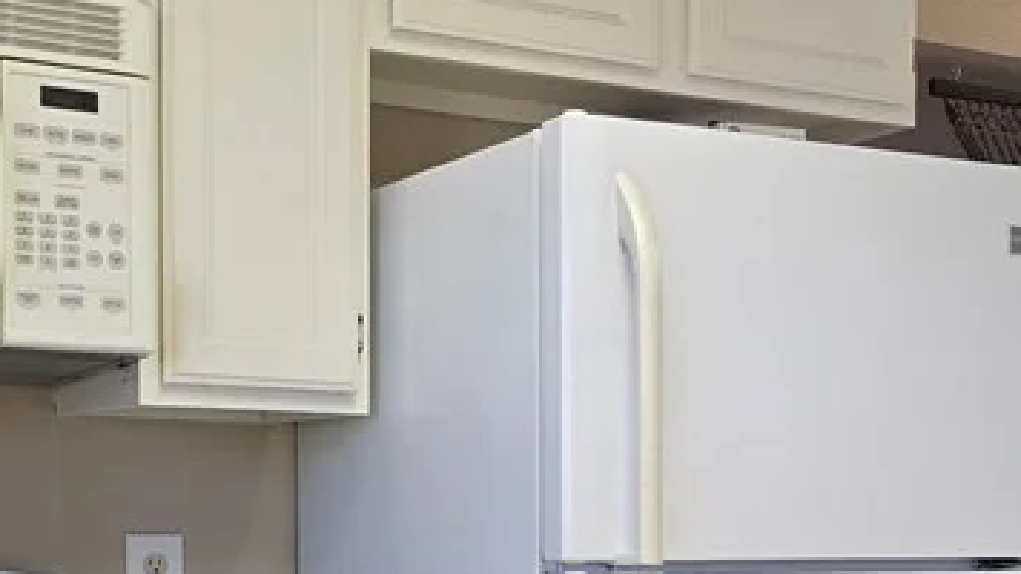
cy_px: 606
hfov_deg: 29.3
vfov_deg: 16.3
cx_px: 556
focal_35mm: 72
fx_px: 1949
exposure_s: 1/120
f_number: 1.7
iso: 160
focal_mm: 6.3
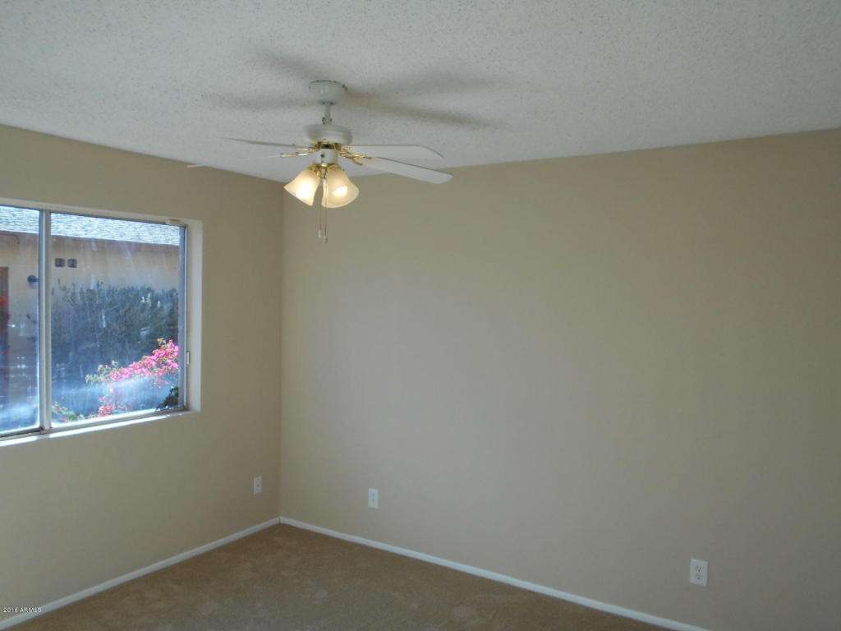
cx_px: 420
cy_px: 316
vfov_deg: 53.1
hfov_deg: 67.3
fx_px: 632
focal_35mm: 26
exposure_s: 1/320
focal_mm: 4.6
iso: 80
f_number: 3.2
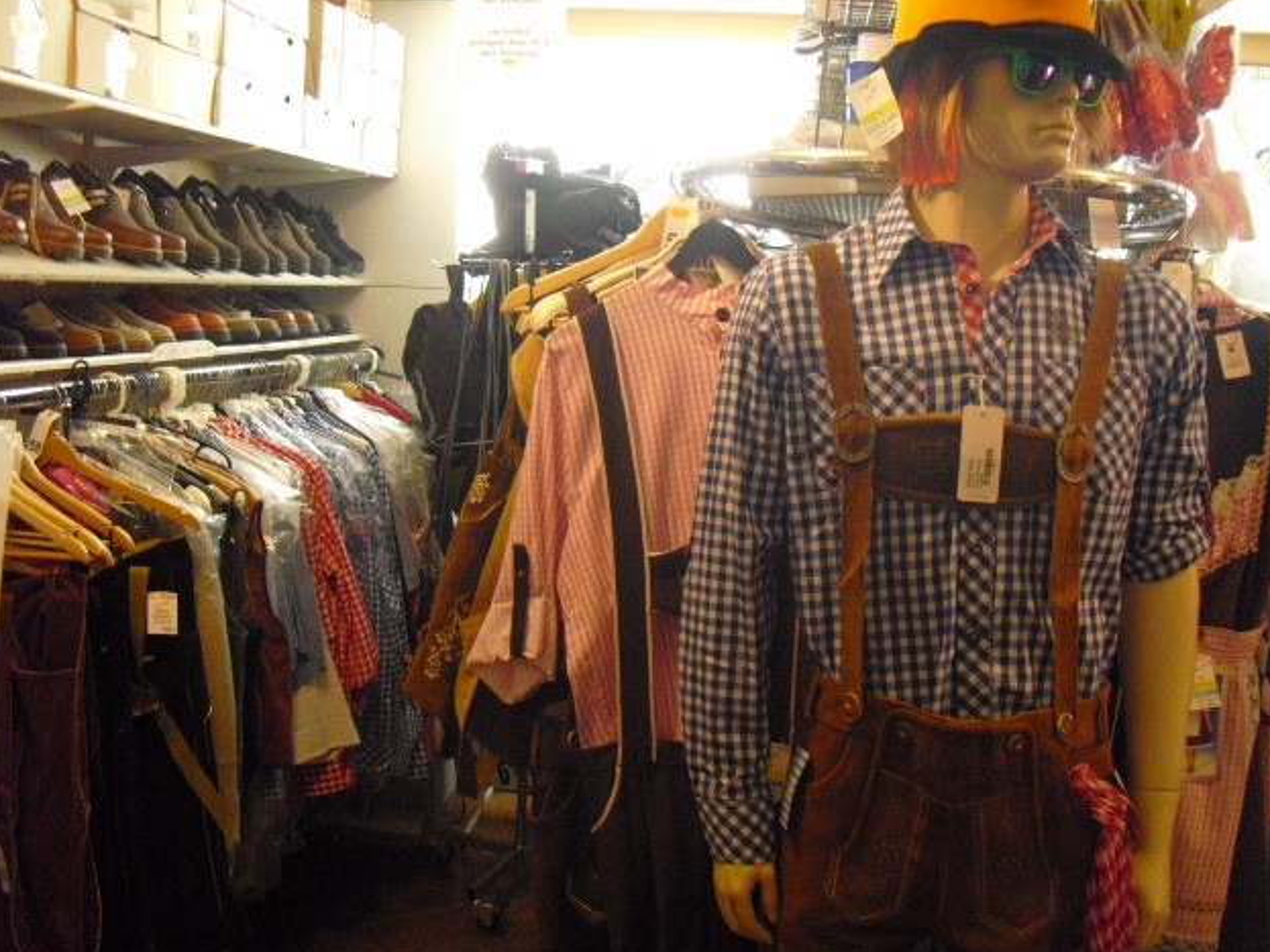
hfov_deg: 50.1
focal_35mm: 37
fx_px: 1357
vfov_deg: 38.7
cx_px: 640
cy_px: 471
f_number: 3.1
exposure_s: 1/80
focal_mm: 6.3
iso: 800
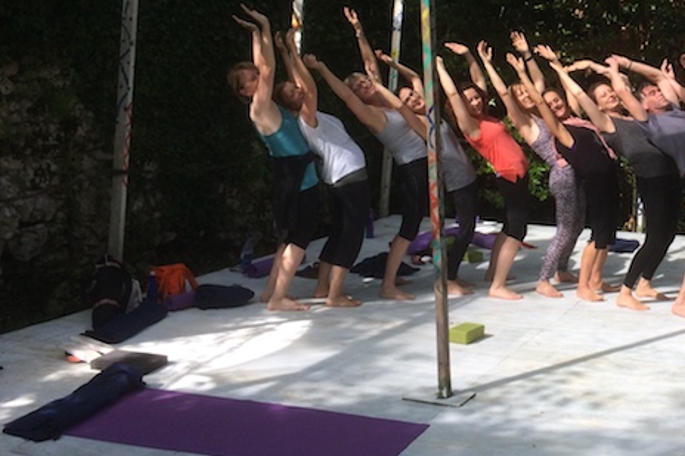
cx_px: 580
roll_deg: +0.1
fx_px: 989
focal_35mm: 52
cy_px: 122
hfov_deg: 36.4
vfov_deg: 25.7
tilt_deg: -2.6
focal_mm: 4.15
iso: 32
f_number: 2.2
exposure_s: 1/402
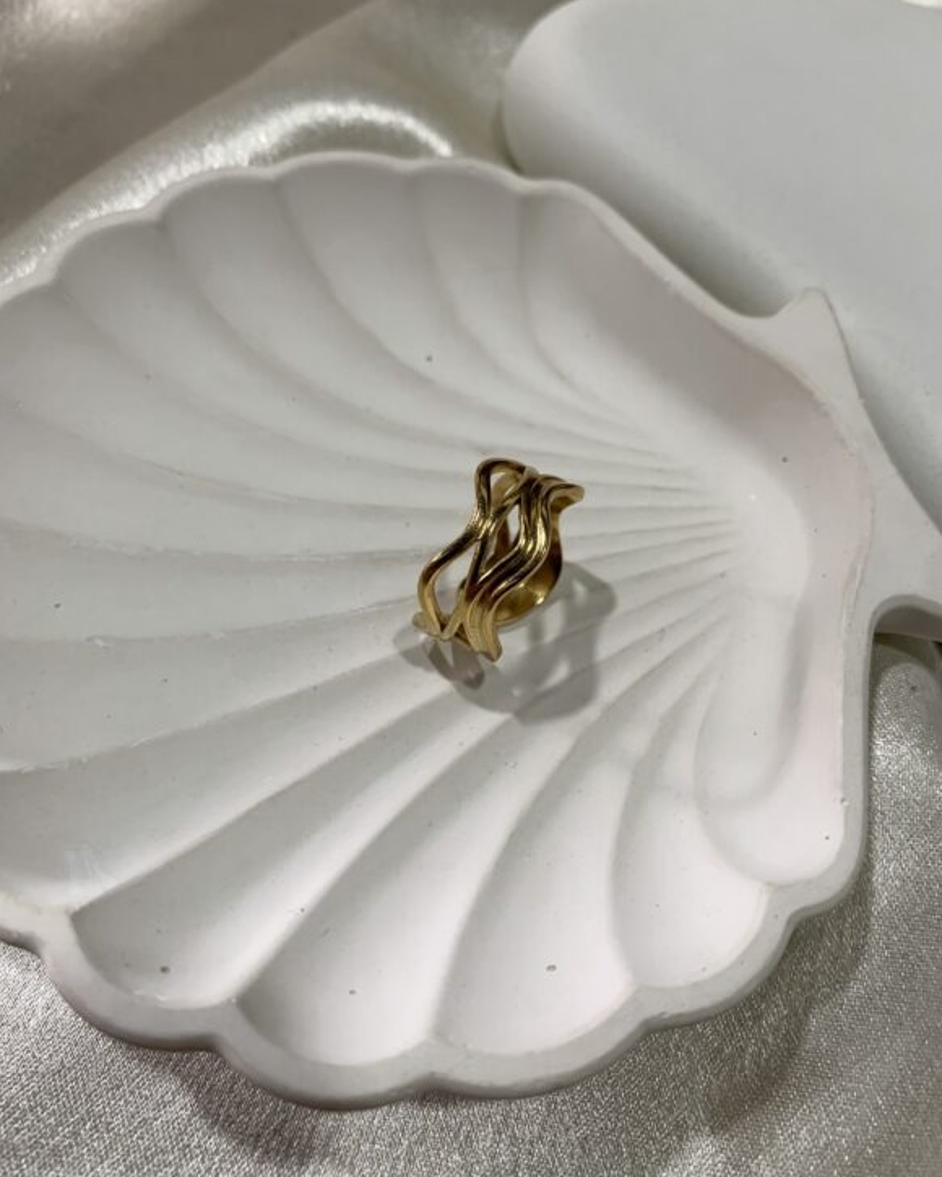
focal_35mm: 28
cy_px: 567
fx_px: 976
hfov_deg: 51.5
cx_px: 473
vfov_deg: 62.2
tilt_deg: -60.8
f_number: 1.8
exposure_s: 1/100
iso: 80
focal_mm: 4.25
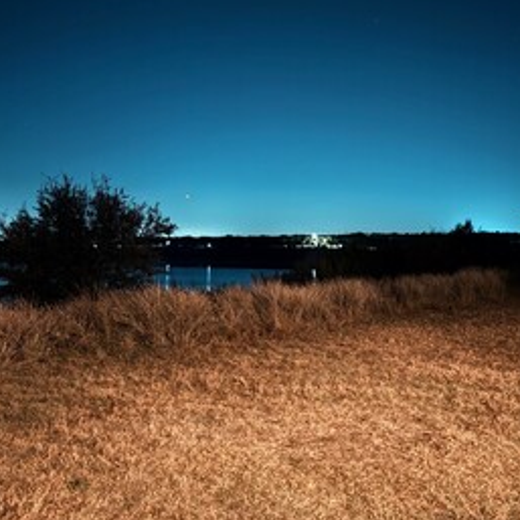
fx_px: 731
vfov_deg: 39.2
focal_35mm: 43
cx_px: 322
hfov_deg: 38.9
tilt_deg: -1.4
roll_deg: +0.0
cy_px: 277
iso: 1600
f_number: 1.78
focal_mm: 6.76
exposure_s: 1/2
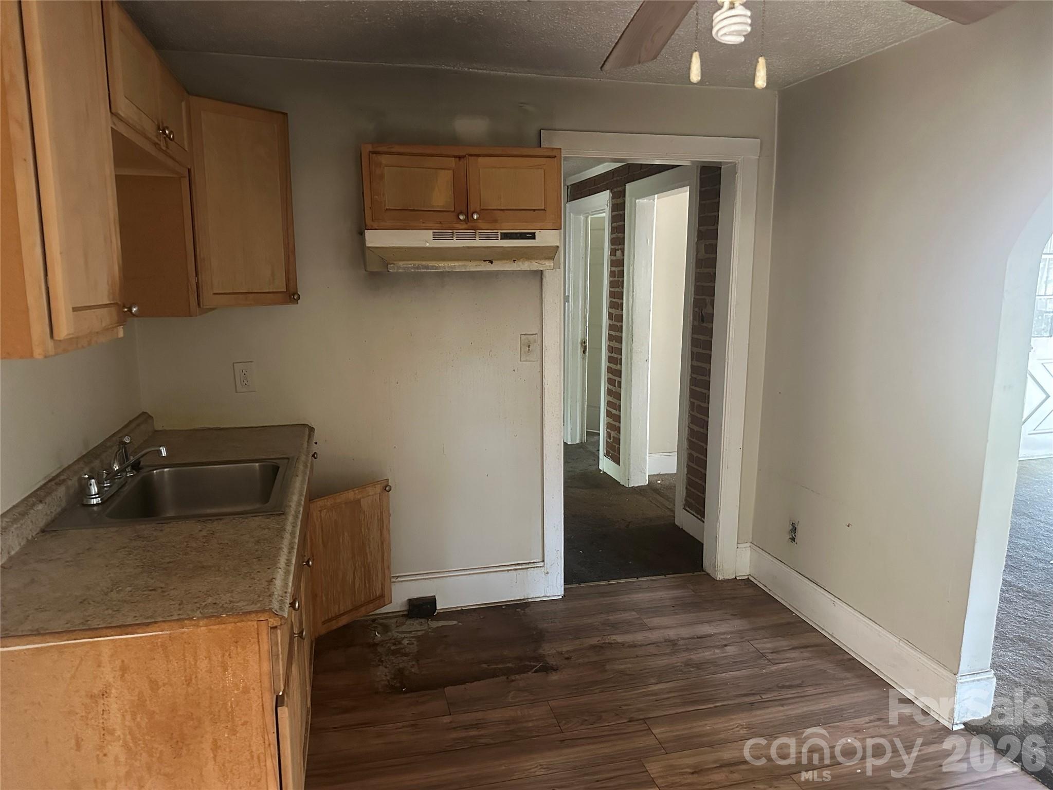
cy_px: 395
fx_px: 730
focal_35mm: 24
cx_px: 526
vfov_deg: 56.8
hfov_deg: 71.6
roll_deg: +0.9
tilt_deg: -9.1
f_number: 1.78
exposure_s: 1/43
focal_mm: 6.86
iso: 1000
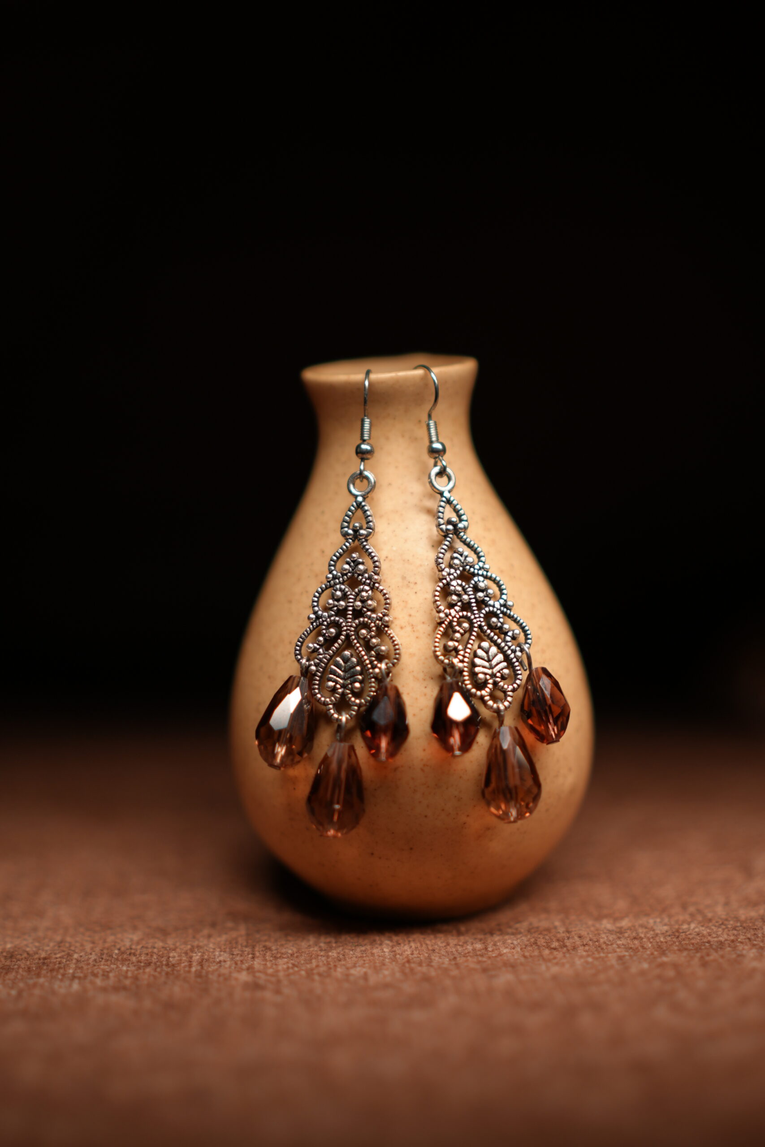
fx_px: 1657
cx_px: 382
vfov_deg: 38.2
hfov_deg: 26.0
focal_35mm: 52
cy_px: 574
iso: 125
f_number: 1.4
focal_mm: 35
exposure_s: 1/100
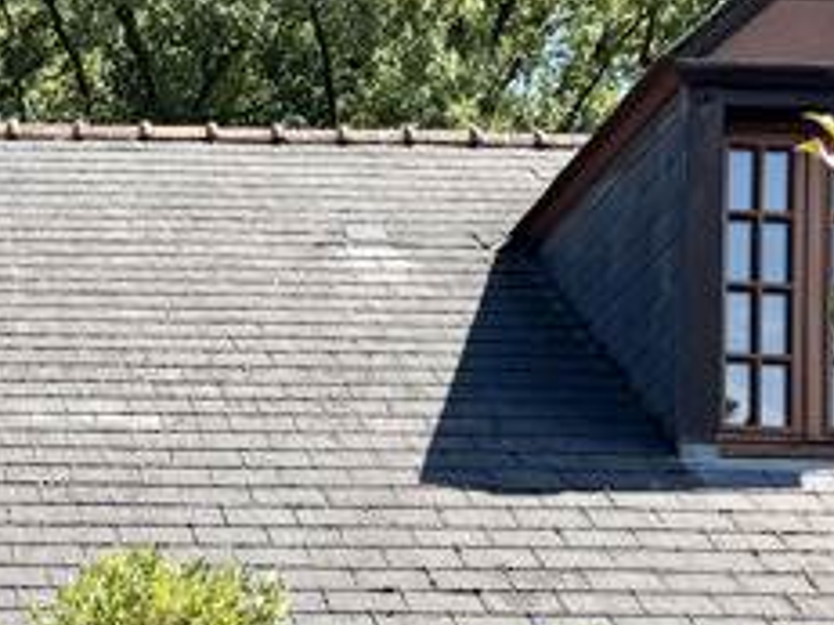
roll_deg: -1.4
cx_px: -134
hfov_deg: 22.0
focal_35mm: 83
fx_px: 1999
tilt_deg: +2.2
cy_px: 947
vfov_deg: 16.2
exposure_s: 1/1689
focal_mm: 6.76
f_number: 1.78
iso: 80
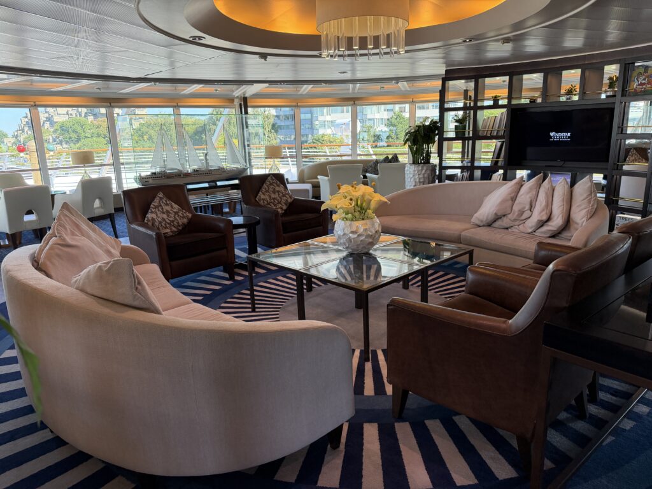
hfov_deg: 71.6
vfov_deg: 56.8
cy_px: 244
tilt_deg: -13.2
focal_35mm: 24
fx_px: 452
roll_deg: +2.9
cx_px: 326
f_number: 1.78
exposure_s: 1/120
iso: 200
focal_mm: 6.76
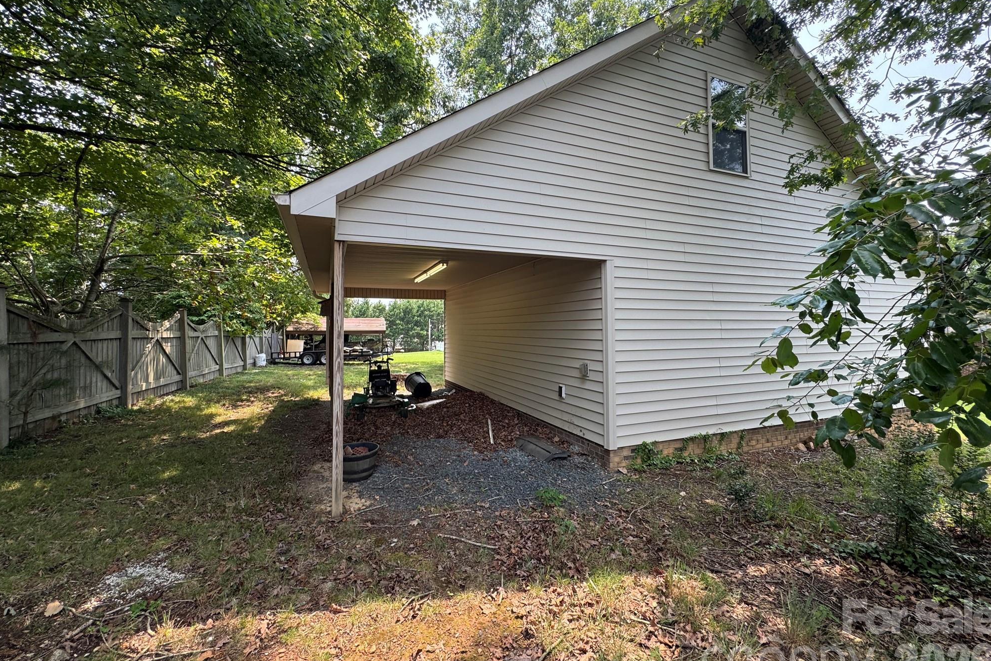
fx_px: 413
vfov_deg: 77.3
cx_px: 491
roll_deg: +0.0
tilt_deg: +1.0
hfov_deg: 100.4
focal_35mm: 15
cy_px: 314
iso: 40
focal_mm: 2.22
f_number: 2.2
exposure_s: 1/204
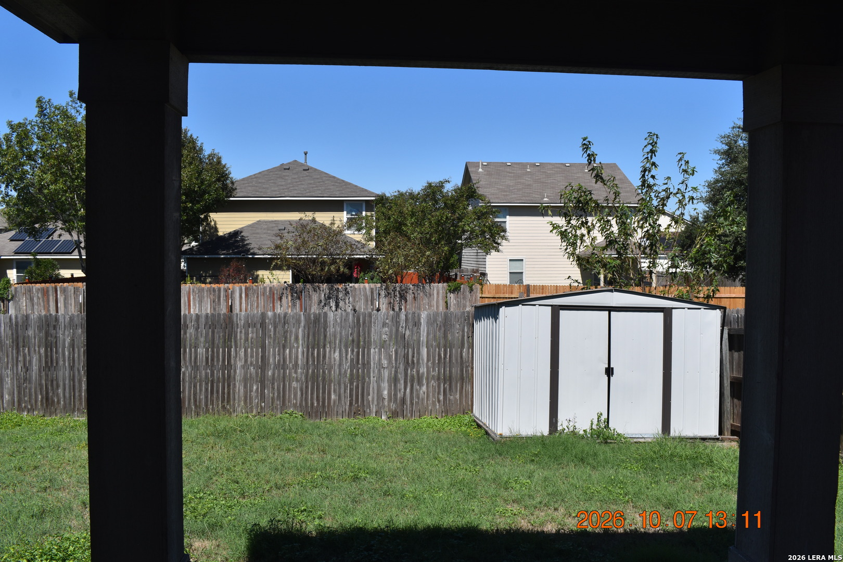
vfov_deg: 40.0
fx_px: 773
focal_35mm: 33
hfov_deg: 57.2
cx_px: 422
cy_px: 281
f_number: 10
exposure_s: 1/400
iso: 200
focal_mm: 22
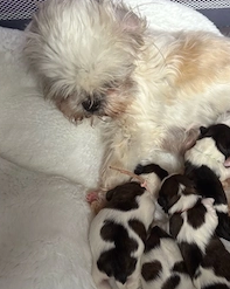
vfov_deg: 47.8
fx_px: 324
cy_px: 166
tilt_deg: -55.5
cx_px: 167
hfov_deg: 38.3
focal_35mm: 38
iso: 200
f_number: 1.78
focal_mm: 6.76
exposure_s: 1/82
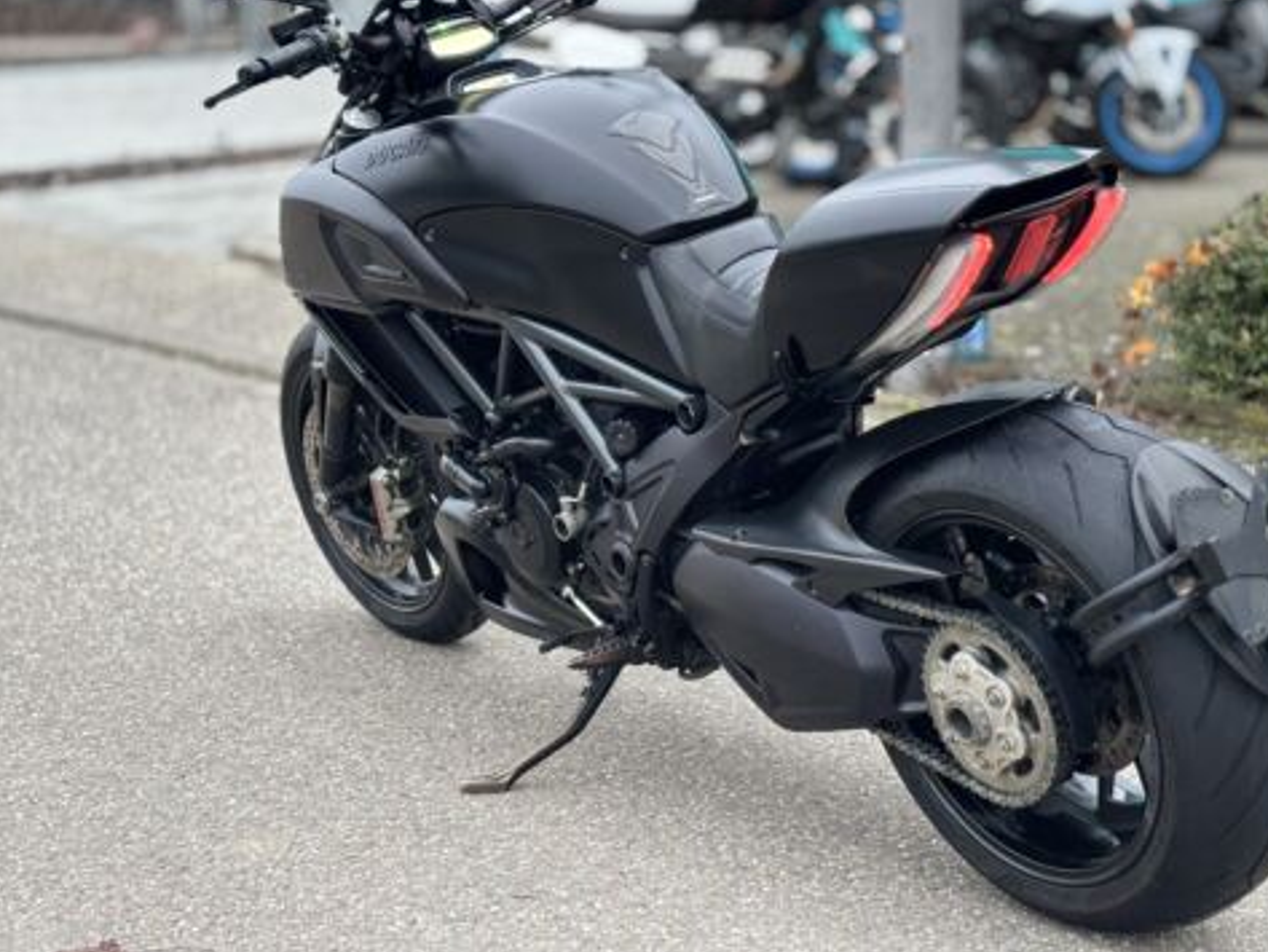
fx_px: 2418
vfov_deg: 22.2
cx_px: 737
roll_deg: -0.2
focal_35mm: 66
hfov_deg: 29.3
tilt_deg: -10.9
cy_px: 397
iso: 100
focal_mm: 5.96
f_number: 1.6
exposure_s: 1/33
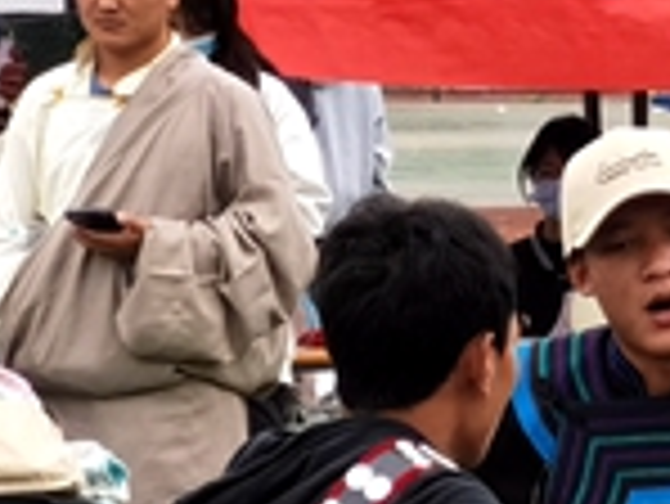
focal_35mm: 497
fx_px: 9627
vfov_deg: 3.0
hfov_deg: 4.0
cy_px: 592
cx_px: 1115
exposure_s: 1/279
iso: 50
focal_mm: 7.48
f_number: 2.4
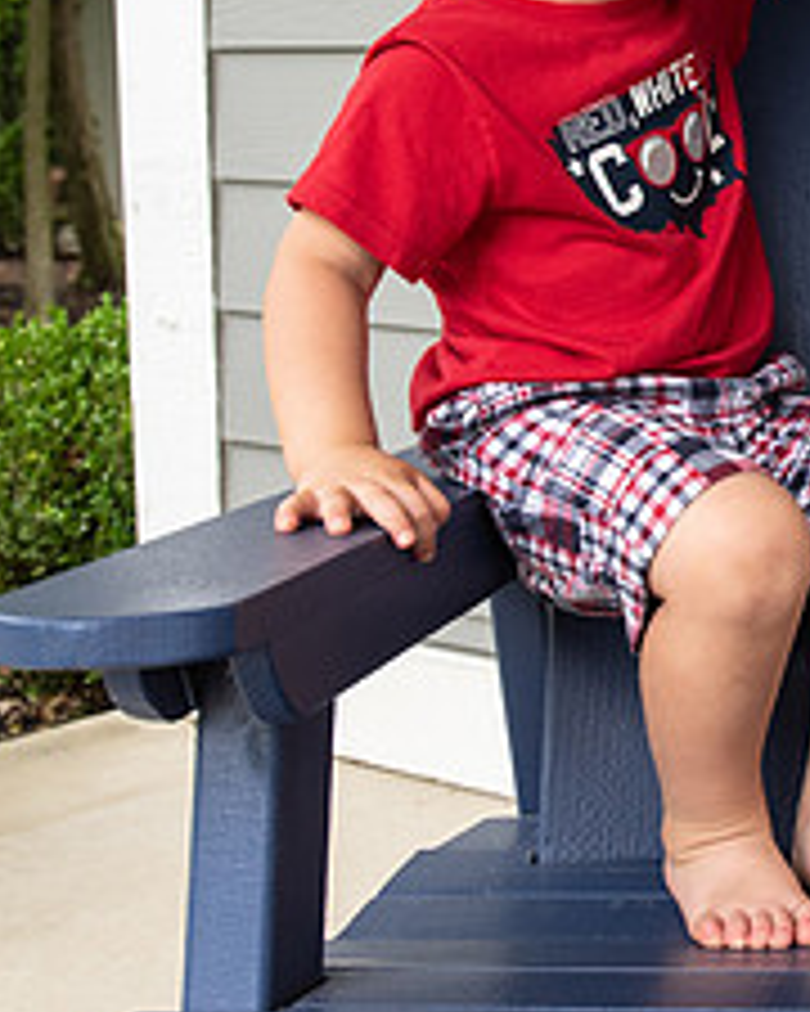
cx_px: 898
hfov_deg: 19.5
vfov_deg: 25.2
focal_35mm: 75
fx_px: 2247
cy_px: 312
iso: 400
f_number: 5.6
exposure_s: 1/125
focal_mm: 28
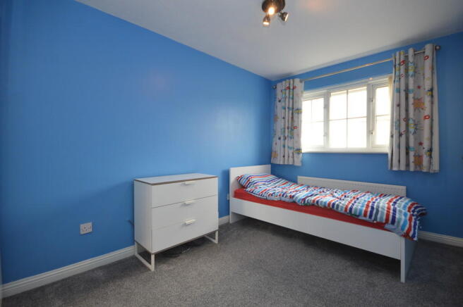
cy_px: 154
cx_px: 232
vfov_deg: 77.2
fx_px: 193
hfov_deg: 100.4
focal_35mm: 15
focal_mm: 10
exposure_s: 1/80
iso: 400
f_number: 4.5
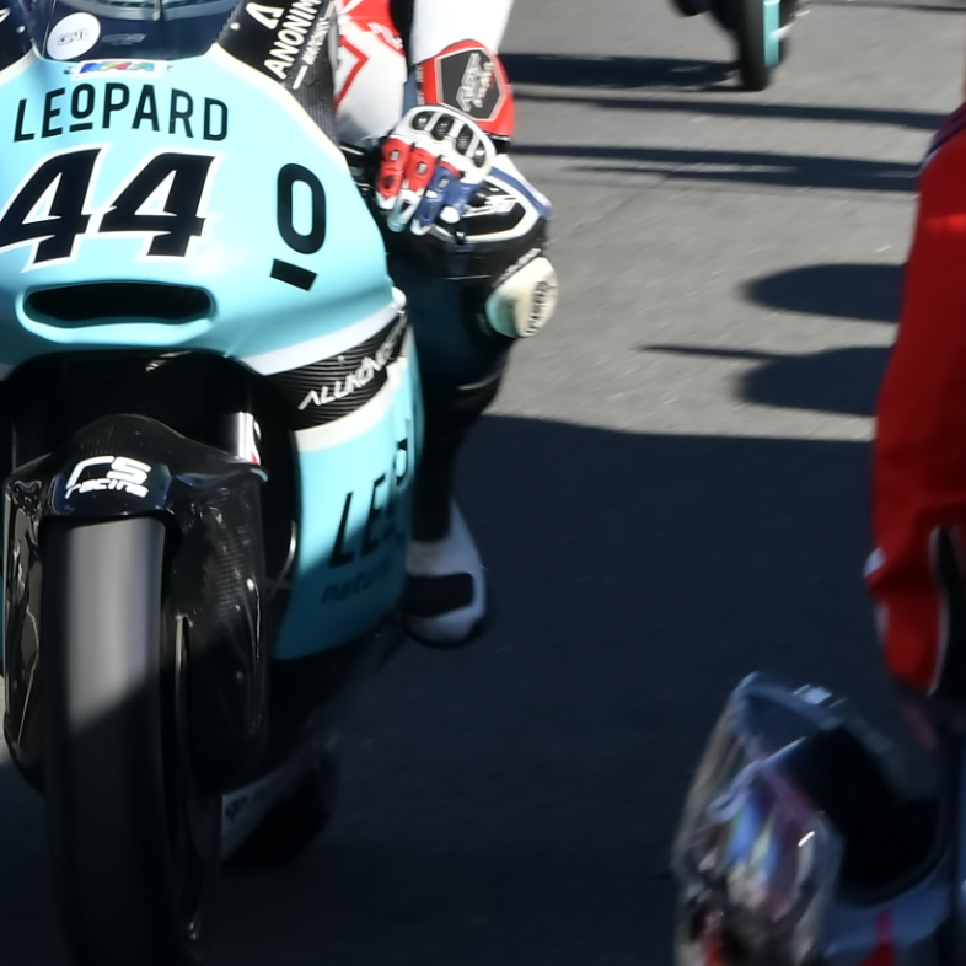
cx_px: 600
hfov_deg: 5.7
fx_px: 9727
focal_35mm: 308
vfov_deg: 5.7
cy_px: 157
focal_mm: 95
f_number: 14
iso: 180
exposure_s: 1/40
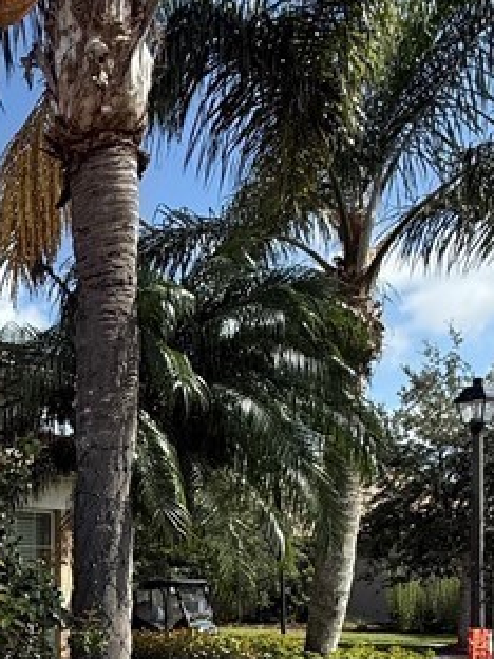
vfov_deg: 37.4
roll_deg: +0.0
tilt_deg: -1.7
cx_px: -165
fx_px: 875
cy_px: 640
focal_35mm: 46
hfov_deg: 26.3
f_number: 2.2
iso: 64
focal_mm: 2.22
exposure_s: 1/1399
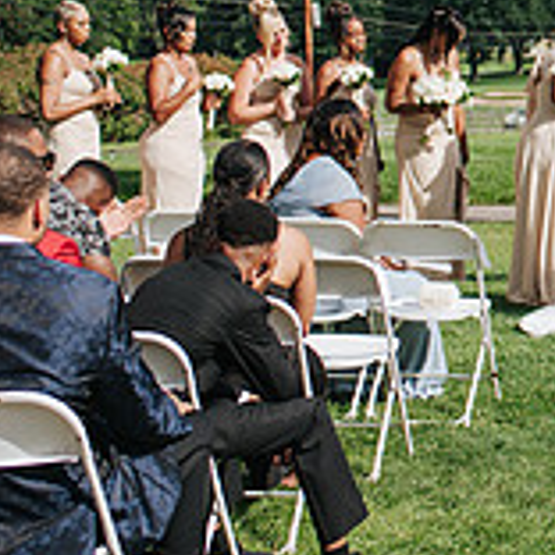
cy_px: 51
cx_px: 875
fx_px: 2177
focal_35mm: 120
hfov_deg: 13.5
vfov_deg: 14.4
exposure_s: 1/1600
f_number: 3.2
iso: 100
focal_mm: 35
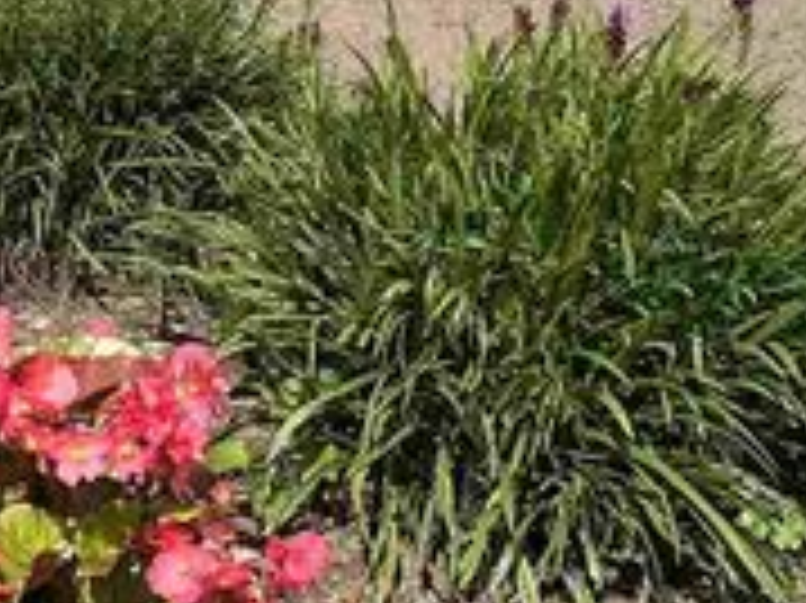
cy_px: 104
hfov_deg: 12.5
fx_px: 3467
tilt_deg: -13.0
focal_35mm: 149
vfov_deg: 9.9
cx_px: -473
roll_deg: +0.1
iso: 50
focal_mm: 5.1
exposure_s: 1/2755
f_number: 1.6
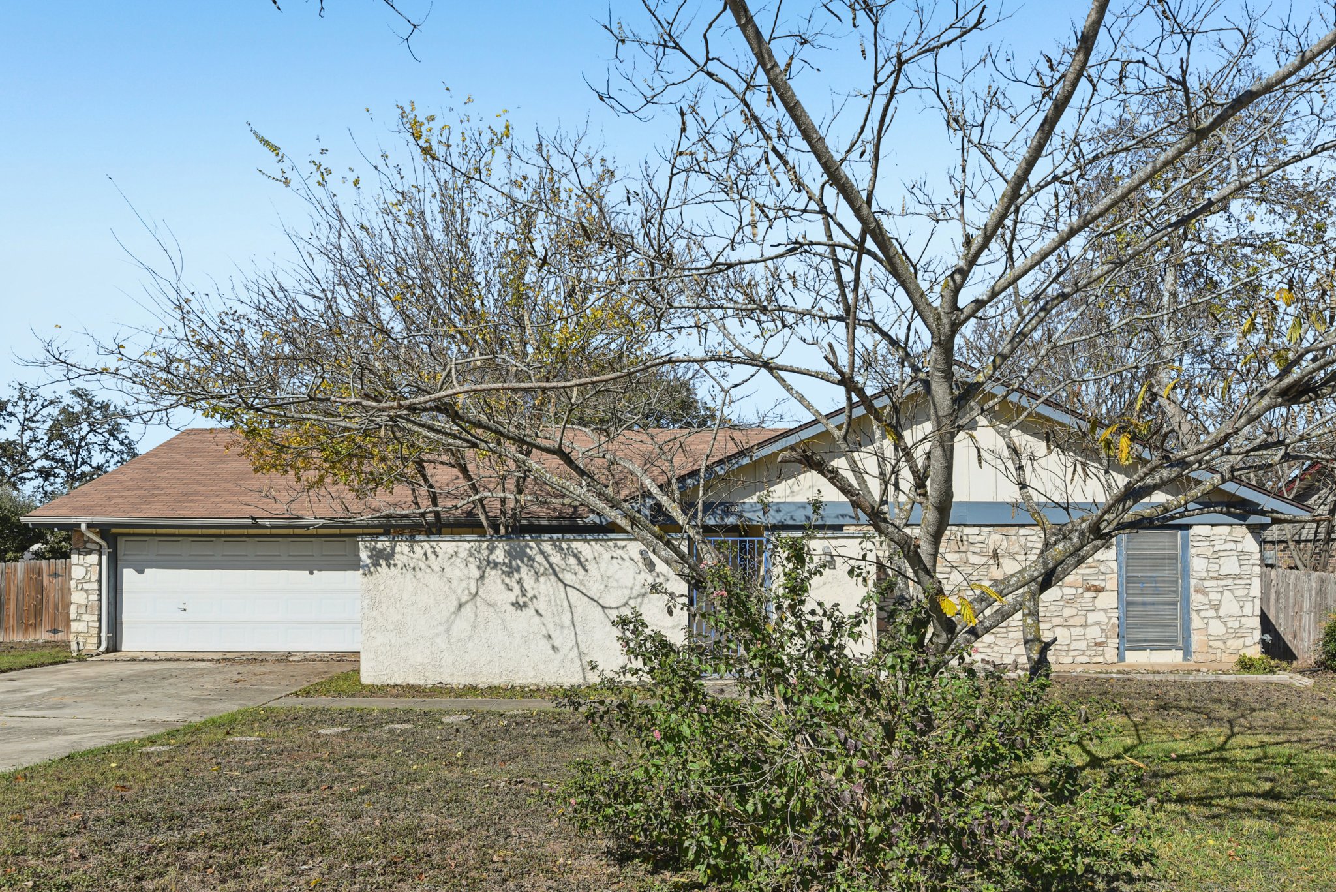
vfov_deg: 55.1
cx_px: 668
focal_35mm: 23
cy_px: 446
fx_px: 854
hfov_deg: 76.1
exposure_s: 1/800
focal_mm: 23
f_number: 8
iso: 400
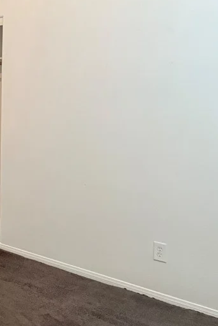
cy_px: 108
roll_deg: -0.7
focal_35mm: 50
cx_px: -98
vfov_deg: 39.1
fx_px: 454
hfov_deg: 22.7
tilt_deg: -2.6
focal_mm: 6.76
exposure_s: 1/60
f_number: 1.78
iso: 800
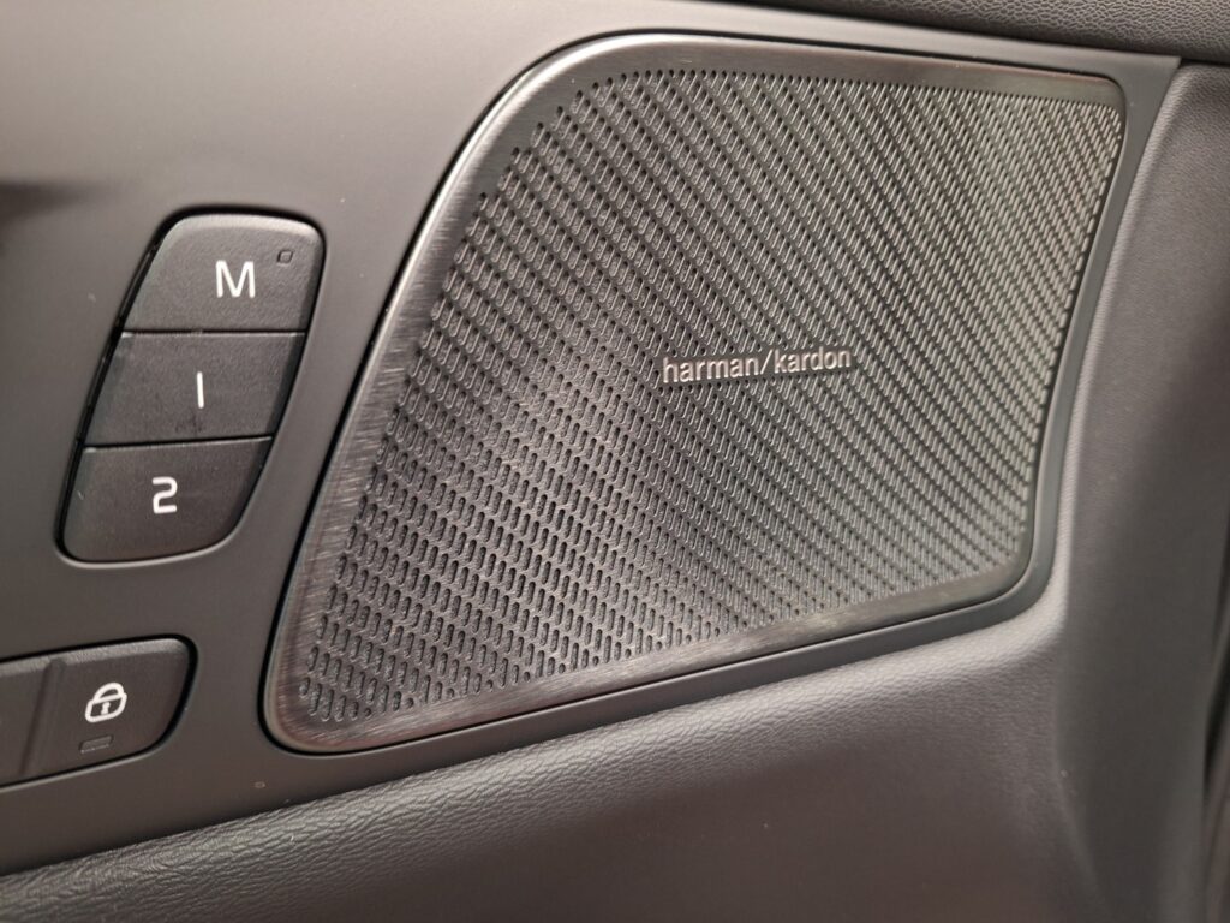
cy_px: 462
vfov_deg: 58.9
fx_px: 817
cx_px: 615
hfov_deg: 73.9
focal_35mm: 23
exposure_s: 1/25
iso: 400
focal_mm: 5.54
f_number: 1.8
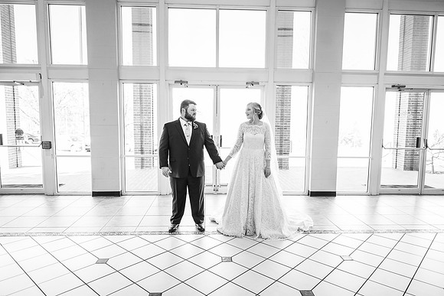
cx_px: 222
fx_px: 296
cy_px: 148
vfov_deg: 53.2
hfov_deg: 73.7
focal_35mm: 24
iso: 400
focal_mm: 24
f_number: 1.8
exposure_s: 1/160
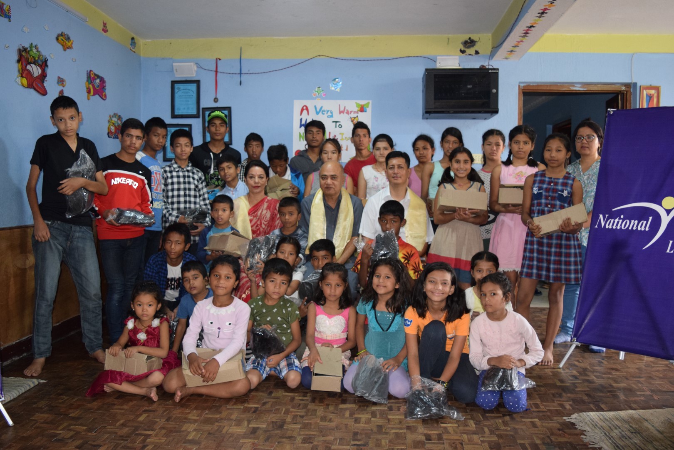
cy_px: 225
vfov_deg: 43.6
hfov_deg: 61.9
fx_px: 562
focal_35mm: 30
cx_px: 337
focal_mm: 20
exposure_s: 1/60
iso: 1600
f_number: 3.8
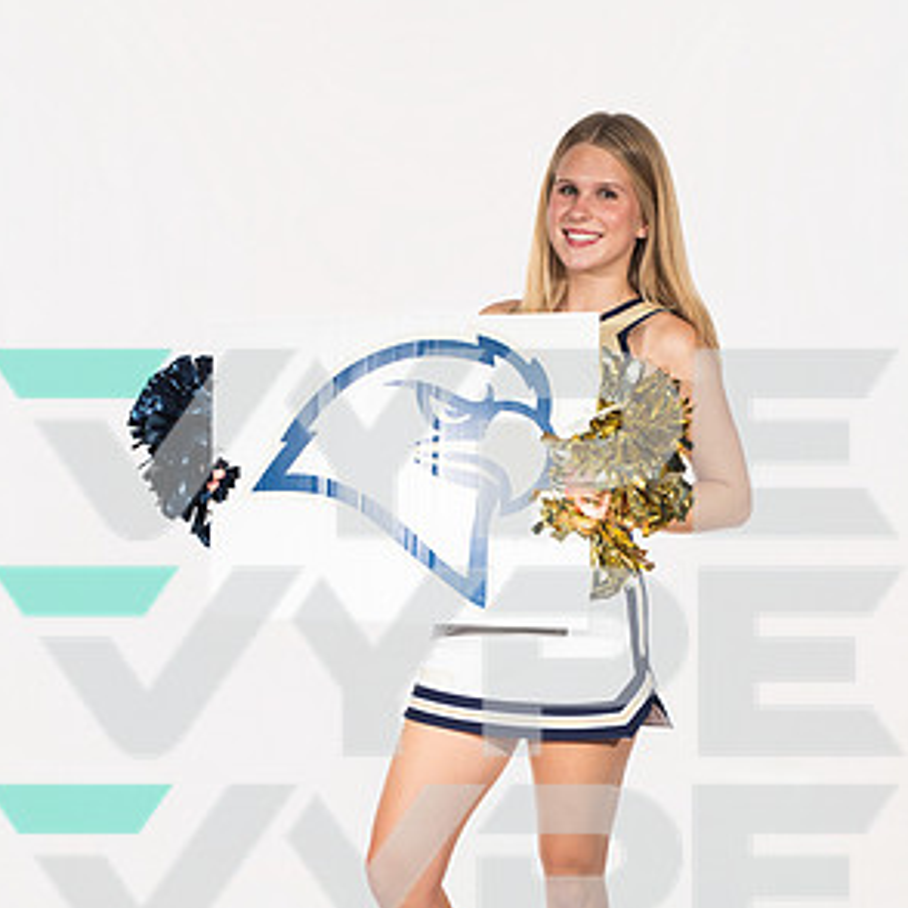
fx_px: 1543
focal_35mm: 52
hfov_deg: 32.8
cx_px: 448
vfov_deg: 32.3
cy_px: 664
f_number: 8
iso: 800
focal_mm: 40
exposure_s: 1/640
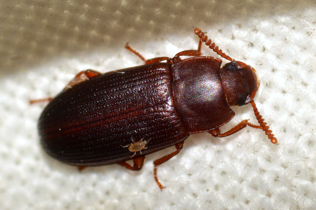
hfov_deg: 13.7
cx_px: 158
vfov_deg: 9.1
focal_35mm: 150
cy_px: 105
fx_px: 1316
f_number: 20
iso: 100
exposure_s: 1/200
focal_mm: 100
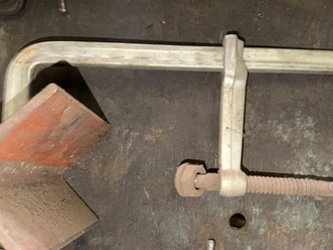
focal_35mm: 29
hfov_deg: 61.6
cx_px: 179
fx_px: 279
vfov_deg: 48.1
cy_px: 137
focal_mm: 6.76
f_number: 1.78
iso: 80
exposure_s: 1/13
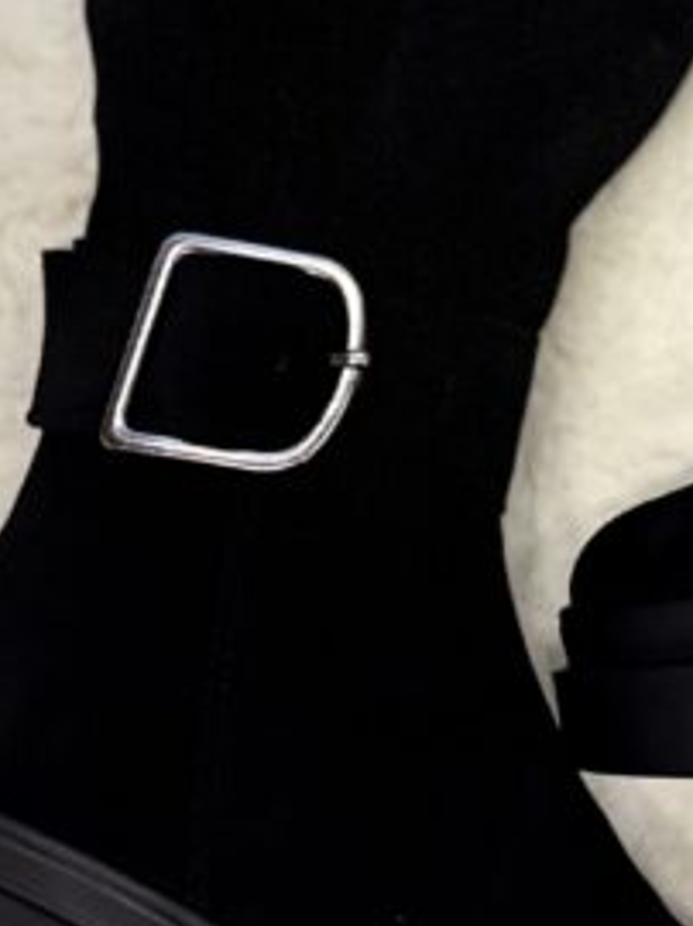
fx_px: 2219
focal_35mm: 83
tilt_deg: -78.3
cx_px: 696
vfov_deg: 23.0
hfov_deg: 17.3
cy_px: 115
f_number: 1.78
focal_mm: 6.76
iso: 800
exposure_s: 1/50
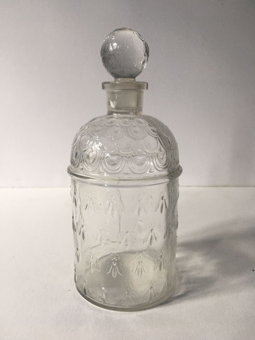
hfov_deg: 48.2
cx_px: 128
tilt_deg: -11.4
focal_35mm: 29
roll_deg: -0.4
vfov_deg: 61.7
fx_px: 285
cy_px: 170
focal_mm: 4.15
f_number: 2.2
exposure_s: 1/33
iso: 40
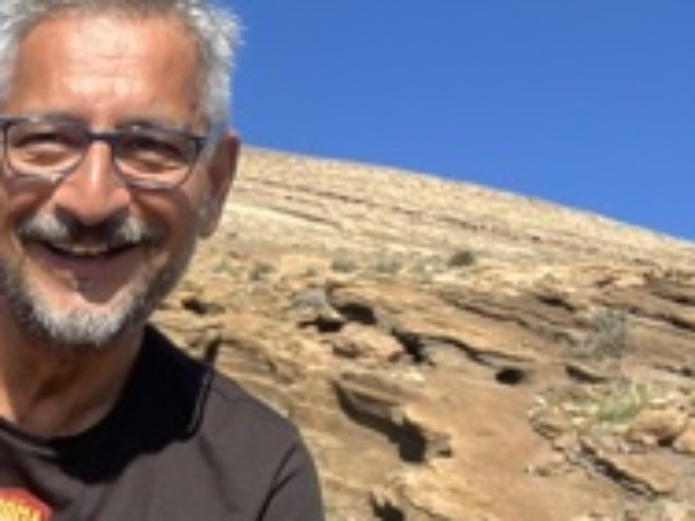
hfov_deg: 21.9
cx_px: -214
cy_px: 593
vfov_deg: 17.7
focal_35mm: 80
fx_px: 1606
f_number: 2.2
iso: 32
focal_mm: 2.71
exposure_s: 1/546
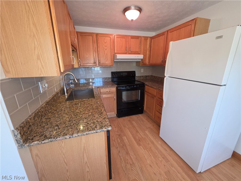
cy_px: 90
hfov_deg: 106.2
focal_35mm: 13
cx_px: 120
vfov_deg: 89.9
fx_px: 91
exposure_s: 1/60
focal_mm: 2.2
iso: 160
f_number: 1.9
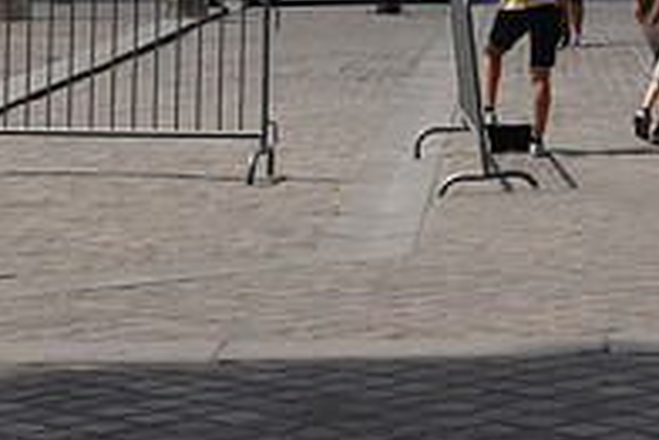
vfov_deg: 8.3
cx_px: 373
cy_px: -133
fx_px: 2986
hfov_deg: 12.6
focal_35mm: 163
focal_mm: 55
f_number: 20
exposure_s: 1/125
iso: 160
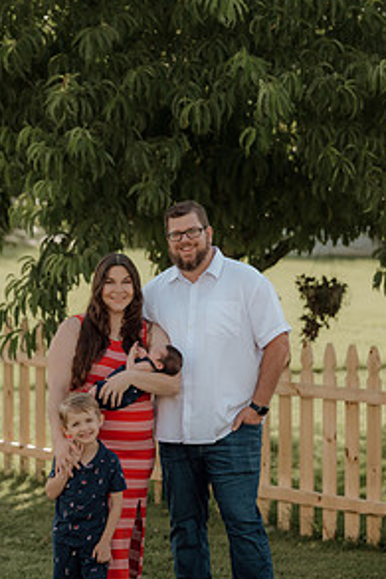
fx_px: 2104
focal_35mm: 131
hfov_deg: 10.5
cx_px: 141
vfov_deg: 15.6
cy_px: 337
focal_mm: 85
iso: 80
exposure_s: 1/320
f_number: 2.5
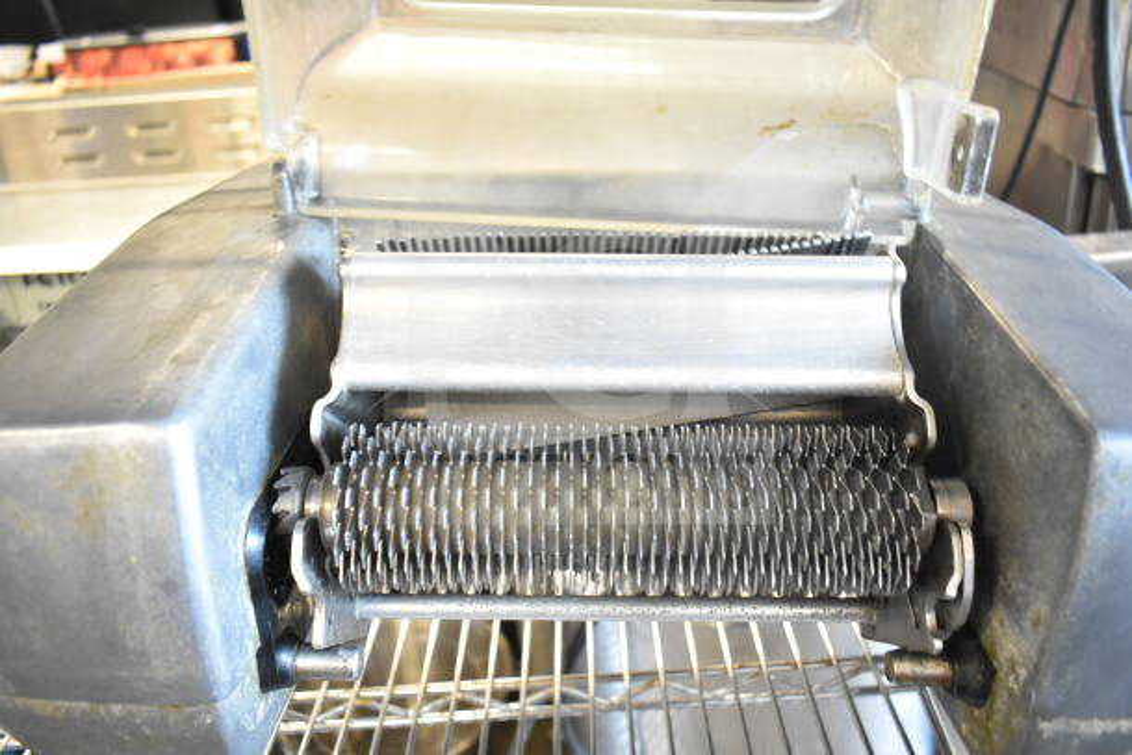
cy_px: 378
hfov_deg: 67.4
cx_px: 566
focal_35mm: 27
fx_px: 849
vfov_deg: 48.0
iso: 2200
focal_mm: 18
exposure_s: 1/30
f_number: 3.5
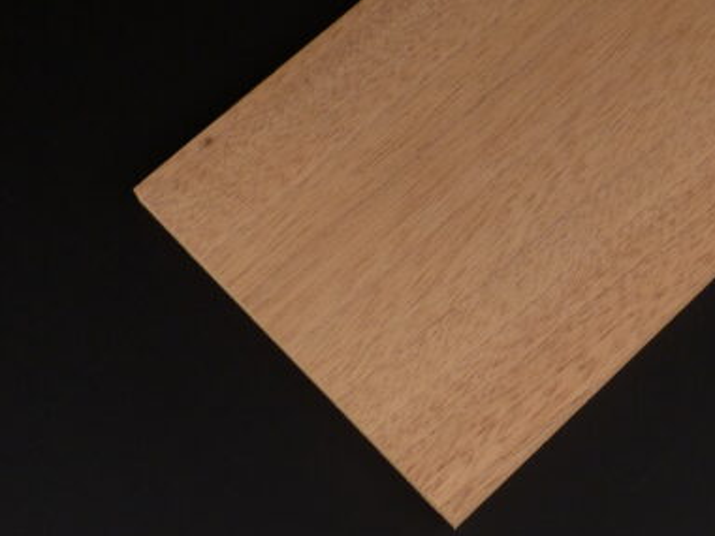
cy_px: 137
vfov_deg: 18.5
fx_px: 1632
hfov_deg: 24.4
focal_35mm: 79
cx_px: 563
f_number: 3.5
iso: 200
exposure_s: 1/40
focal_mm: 9.1
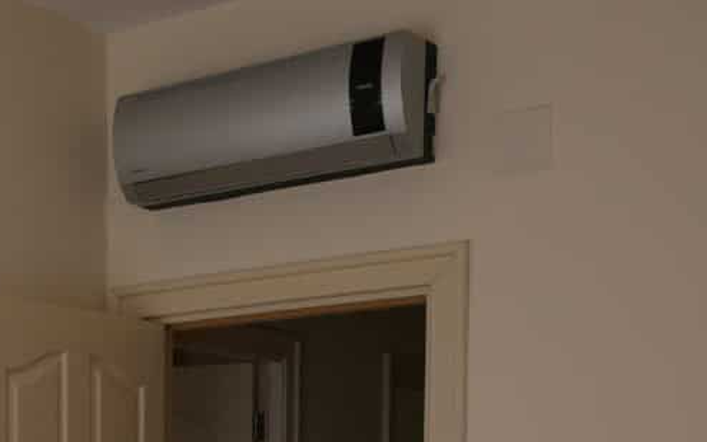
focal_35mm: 76
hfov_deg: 24.8
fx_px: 1465
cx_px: -114
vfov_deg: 15.4
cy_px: 723
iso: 125
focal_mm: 18
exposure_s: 1/160
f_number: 4
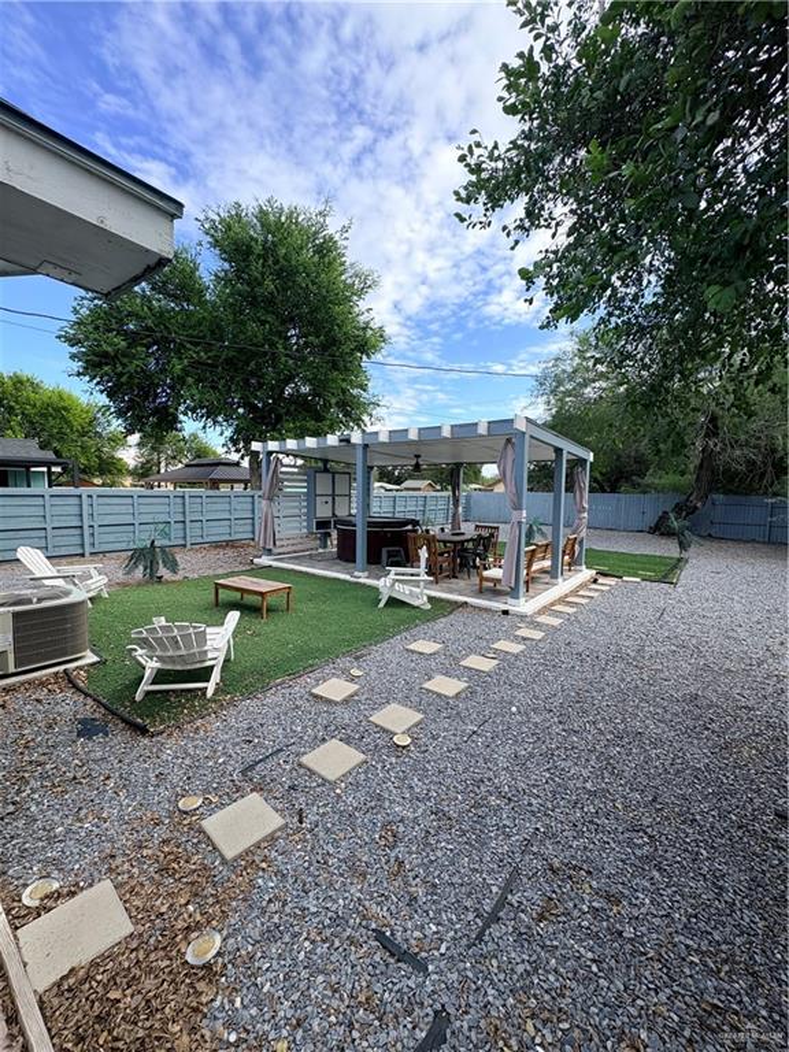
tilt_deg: -3.8
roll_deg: -1.1
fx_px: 425
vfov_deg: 102.1
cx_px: 394
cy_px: 526
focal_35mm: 14
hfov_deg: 85.7
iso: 50
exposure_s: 1/779
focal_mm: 2.22
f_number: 2.2
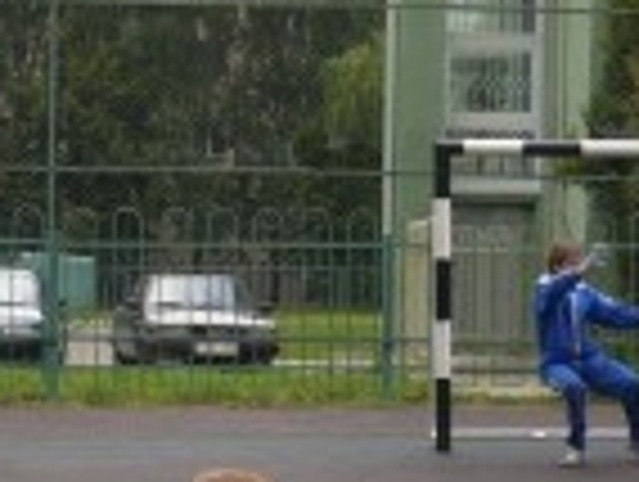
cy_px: 338
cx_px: 616
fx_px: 2552
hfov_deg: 14.1
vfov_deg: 10.8
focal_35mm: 138
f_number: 4
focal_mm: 7.4
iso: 100
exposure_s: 1/160
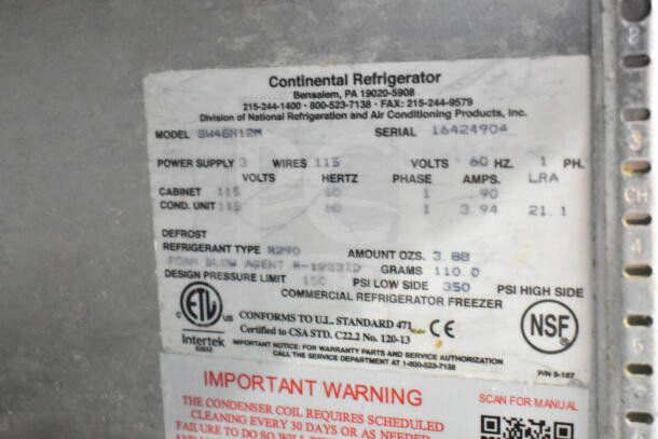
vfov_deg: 29.0
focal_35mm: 46
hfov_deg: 42.3
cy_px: 220
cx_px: 329
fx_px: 850
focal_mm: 31
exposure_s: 1/50
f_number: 4.2
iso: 18000
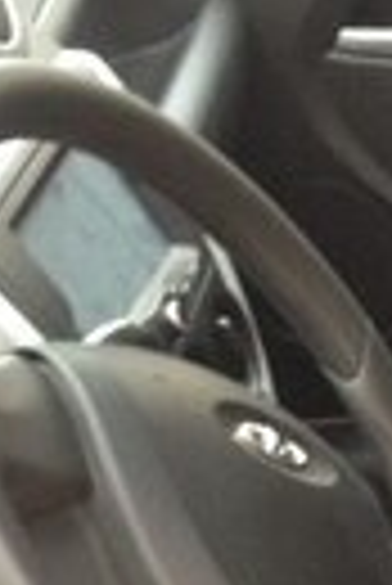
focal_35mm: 131
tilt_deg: -30.9
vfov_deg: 15.2
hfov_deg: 9.9
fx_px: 2134
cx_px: 739
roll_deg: +8.0
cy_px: 634
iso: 125
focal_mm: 4.12
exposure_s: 1/20
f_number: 2.4
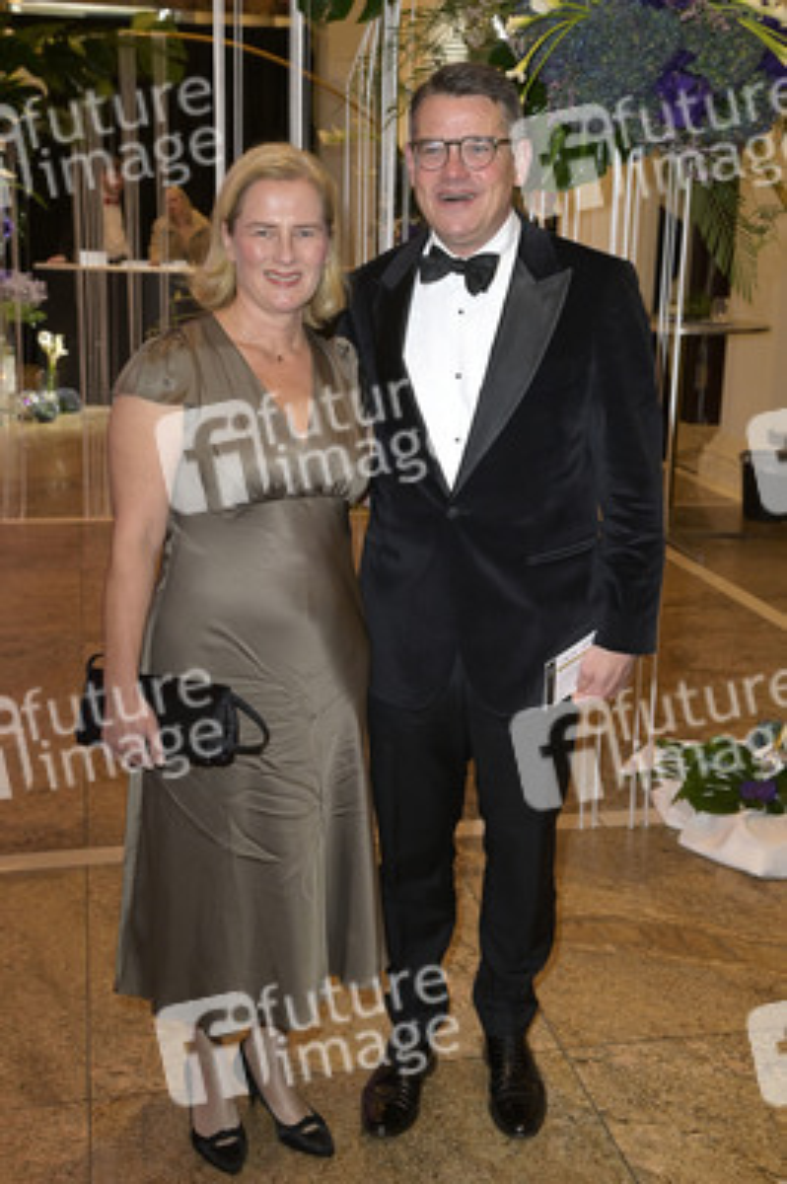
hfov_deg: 30.5
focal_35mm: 44
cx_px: 394
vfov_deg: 44.5
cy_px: 592
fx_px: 1445
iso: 2500
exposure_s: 1/50
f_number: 5.6
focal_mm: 44
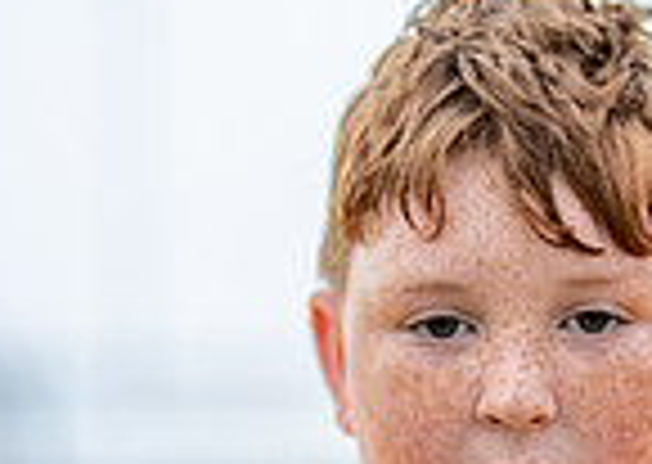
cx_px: 585
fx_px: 4307
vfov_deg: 6.1
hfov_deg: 8.6
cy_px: 743
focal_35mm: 233
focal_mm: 50
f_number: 1.2
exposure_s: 1/1250
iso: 320
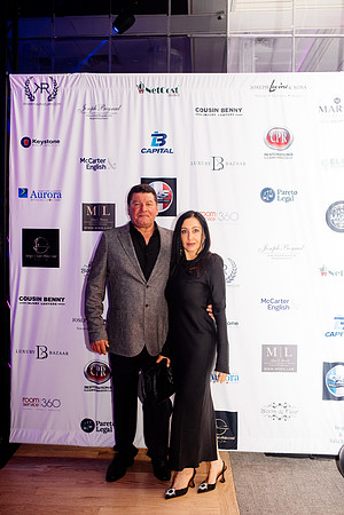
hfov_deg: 37.9
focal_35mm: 35
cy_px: 258
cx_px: 172
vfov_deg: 54.4
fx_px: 502
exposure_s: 1/200
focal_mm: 35
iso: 2000
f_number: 2.8
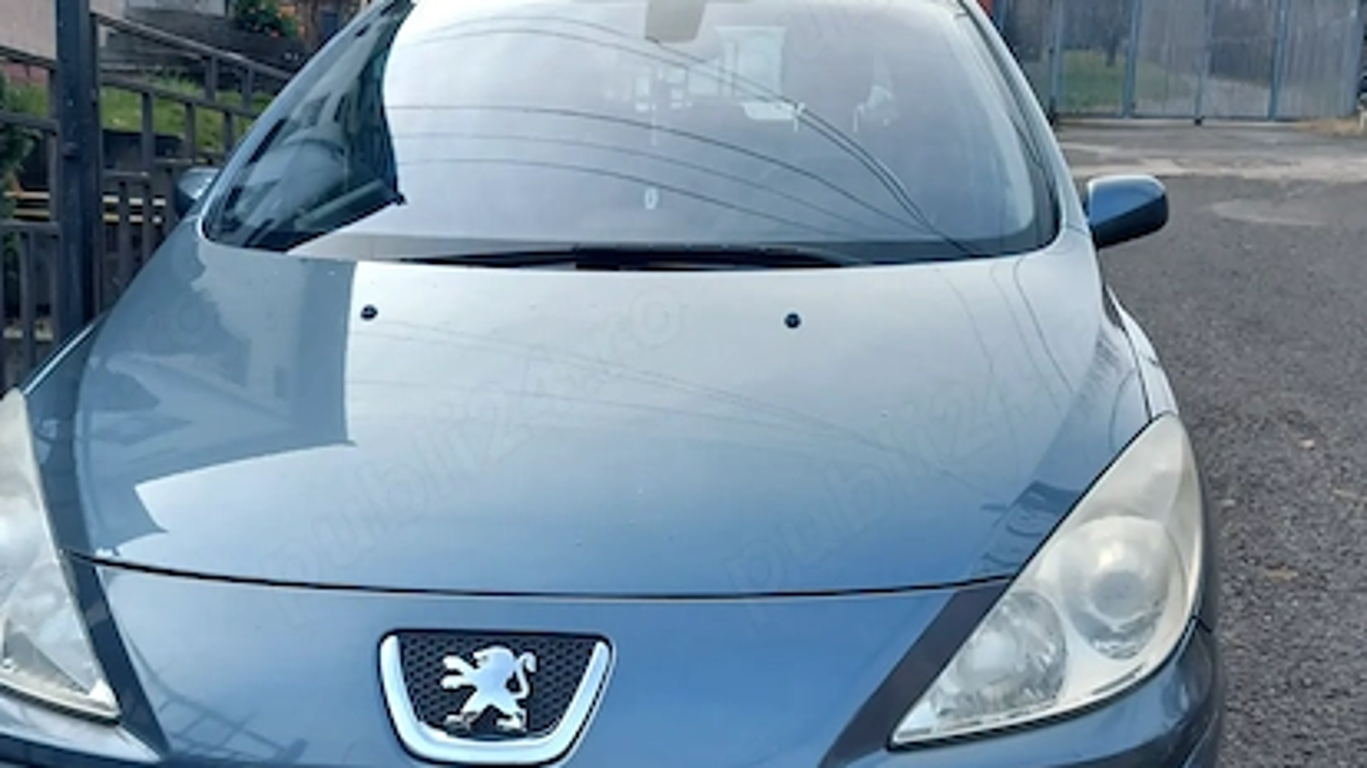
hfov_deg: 52.8
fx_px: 1377
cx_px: 702
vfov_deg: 31.0
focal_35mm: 38
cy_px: 480
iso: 32
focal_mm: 5.23
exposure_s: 1/215
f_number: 1.8
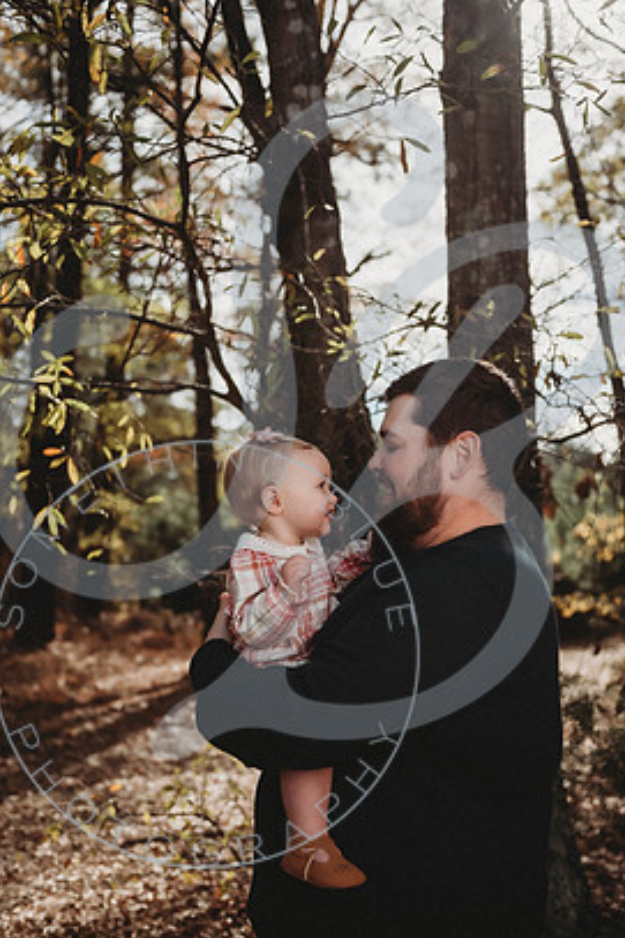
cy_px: 479
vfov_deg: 46.4
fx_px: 1095
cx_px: 309
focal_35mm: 42
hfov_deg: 31.9
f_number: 2.8
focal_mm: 38
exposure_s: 1/1250
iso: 100
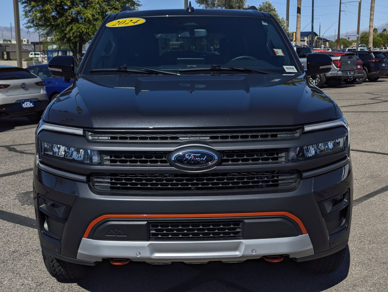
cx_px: 194
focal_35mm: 48
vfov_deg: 30.3
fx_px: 539
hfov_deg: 39.6
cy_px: 146
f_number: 1.85
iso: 50
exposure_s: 1/7576
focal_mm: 6.81
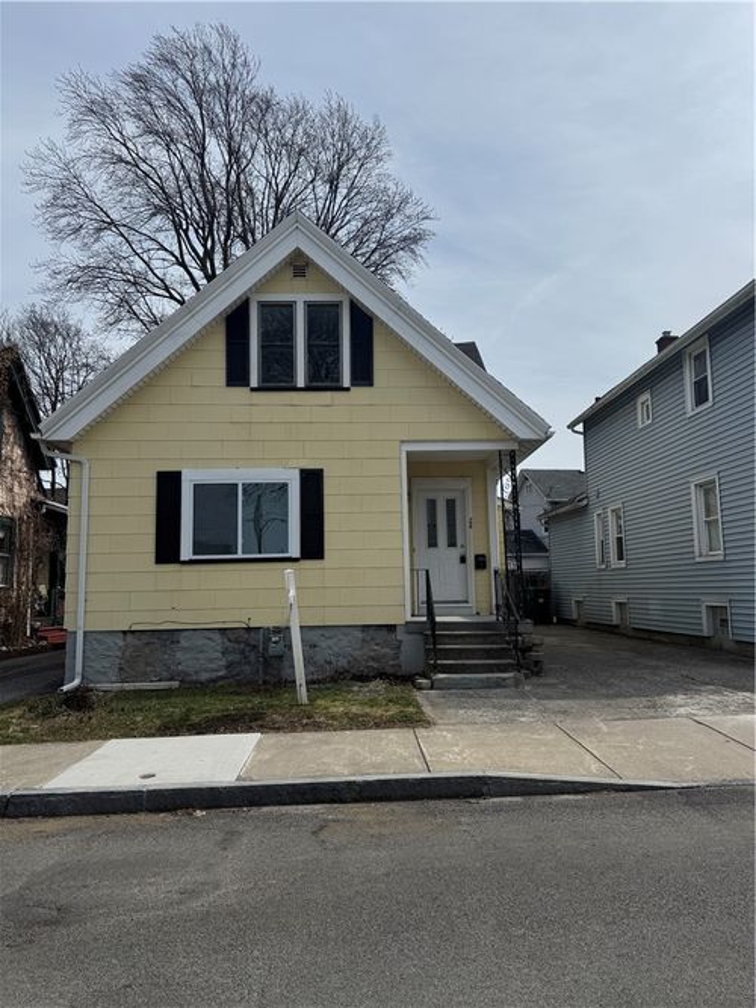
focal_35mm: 24
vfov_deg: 71.6
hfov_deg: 56.8
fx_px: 699
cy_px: 504
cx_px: 378
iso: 80
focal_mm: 6.76
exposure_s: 1/7937
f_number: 1.78
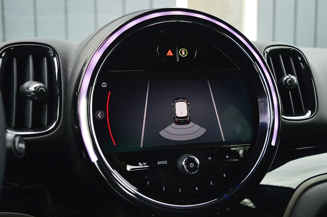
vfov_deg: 36.8
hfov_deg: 53.2
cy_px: 108
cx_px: 164
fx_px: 327
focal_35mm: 36
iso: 800
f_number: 4
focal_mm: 24
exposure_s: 1/40
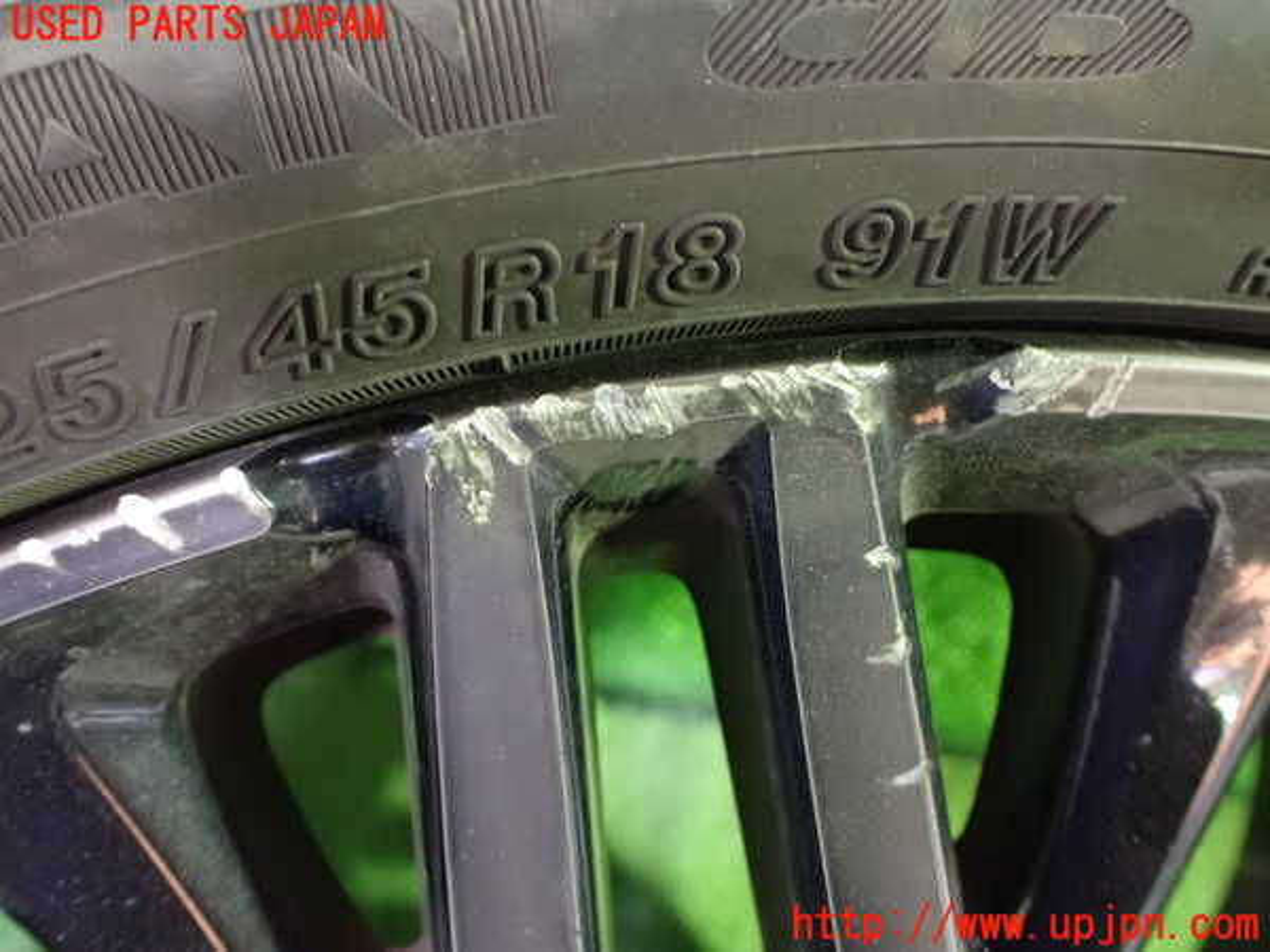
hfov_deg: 60.0
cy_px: 476
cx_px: 635
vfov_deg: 46.8
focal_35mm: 30
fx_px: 1101
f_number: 2.3
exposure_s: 1/30
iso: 1600
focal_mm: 5.4
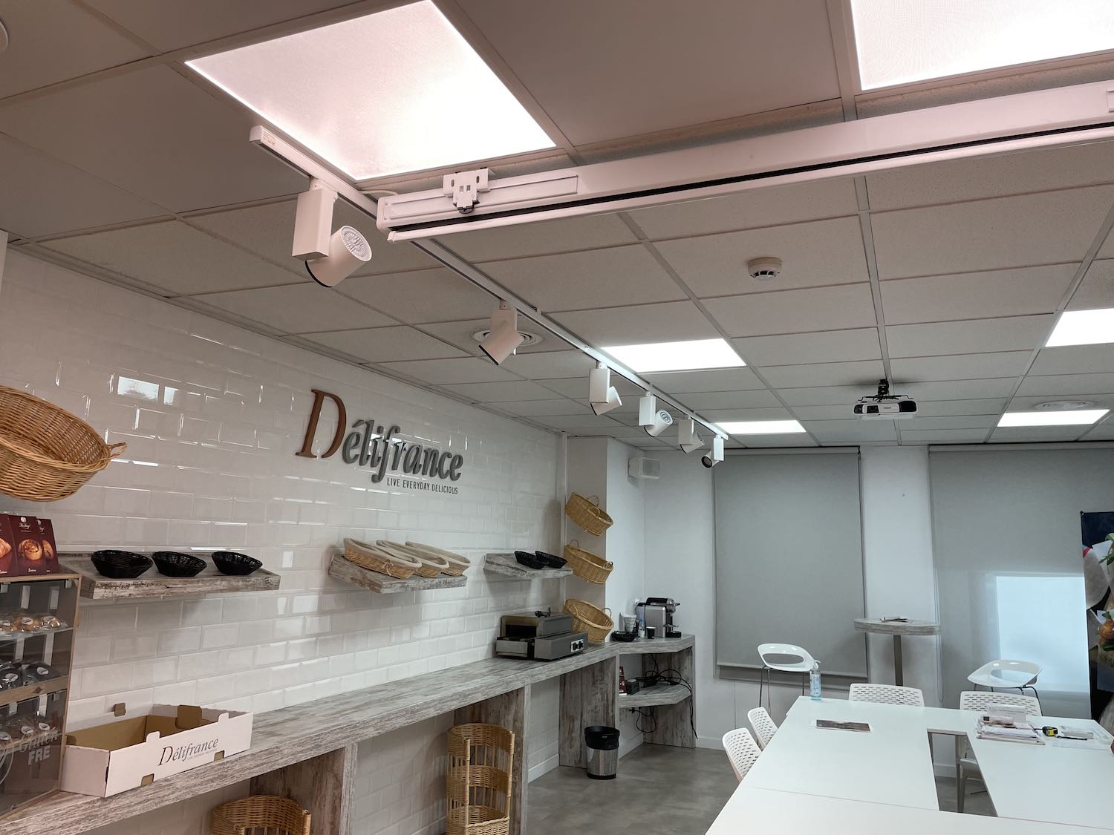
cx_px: 557
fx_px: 837
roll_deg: -1.3
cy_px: 418
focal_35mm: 26
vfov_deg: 53.1
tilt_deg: +8.9
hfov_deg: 67.3
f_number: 1.6
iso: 50
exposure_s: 1/100
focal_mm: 4.2
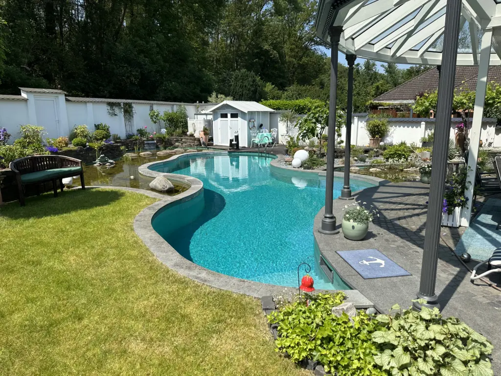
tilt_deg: -12.4
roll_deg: +0.7
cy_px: 188
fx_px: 347
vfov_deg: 56.8
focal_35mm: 24
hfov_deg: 71.6
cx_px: 250
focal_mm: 6.86
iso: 80
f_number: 1.78
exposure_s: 1/4348
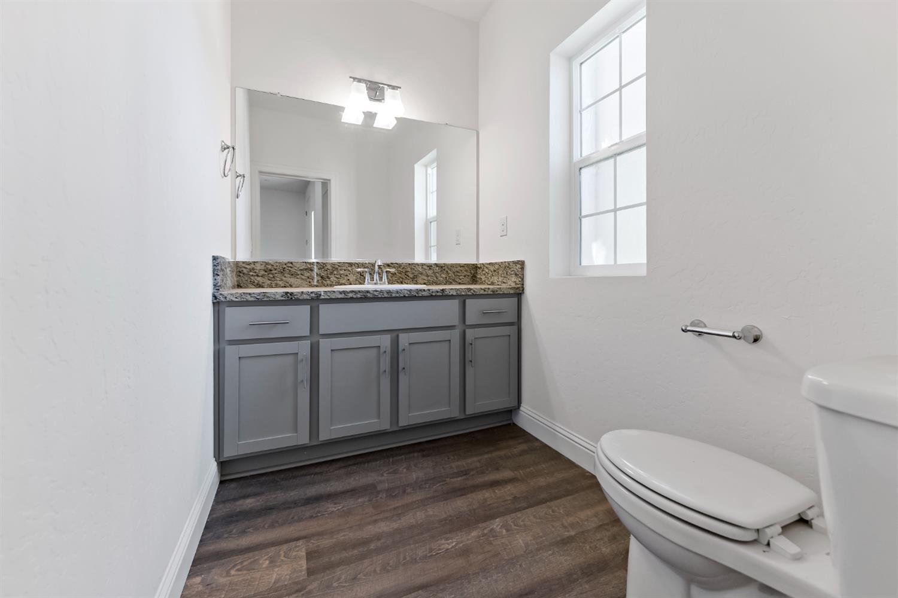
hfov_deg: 104.3
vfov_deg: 81.2
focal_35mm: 14
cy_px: 299
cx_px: 449
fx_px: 349
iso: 500
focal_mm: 14
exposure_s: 1/160
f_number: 4
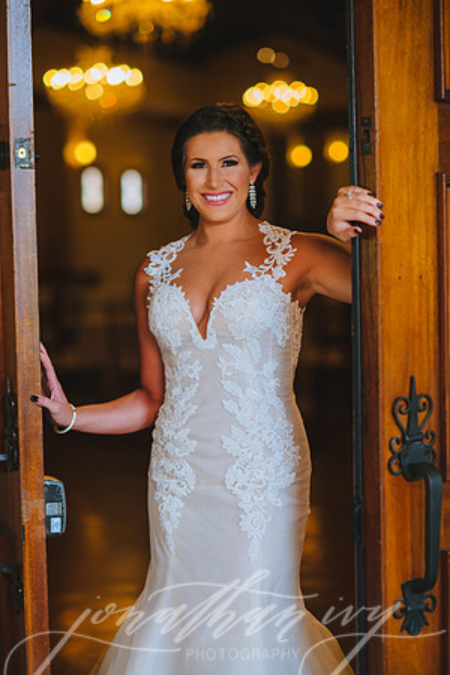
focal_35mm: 85
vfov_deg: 23.9
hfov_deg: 16.1
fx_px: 1594
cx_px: 225
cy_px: 338
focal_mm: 85
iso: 400
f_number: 2
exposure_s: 1/125
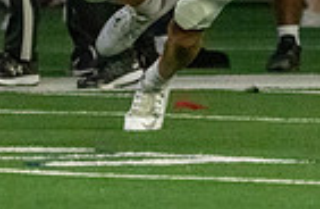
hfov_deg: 1.0
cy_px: -197
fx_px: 19109
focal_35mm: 2164
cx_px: 171
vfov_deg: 0.6
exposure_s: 1/1250
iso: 12800
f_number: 5.6
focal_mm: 400
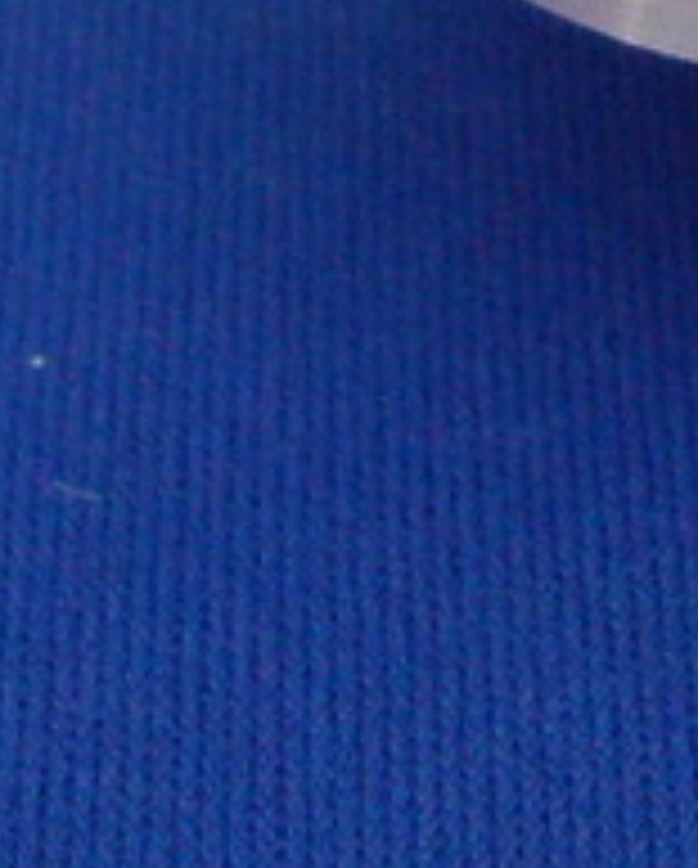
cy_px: -958
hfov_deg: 7.3
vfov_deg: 8.5
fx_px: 5461
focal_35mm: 212
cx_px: 743
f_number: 2.8
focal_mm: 5.8
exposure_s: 1/30
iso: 160
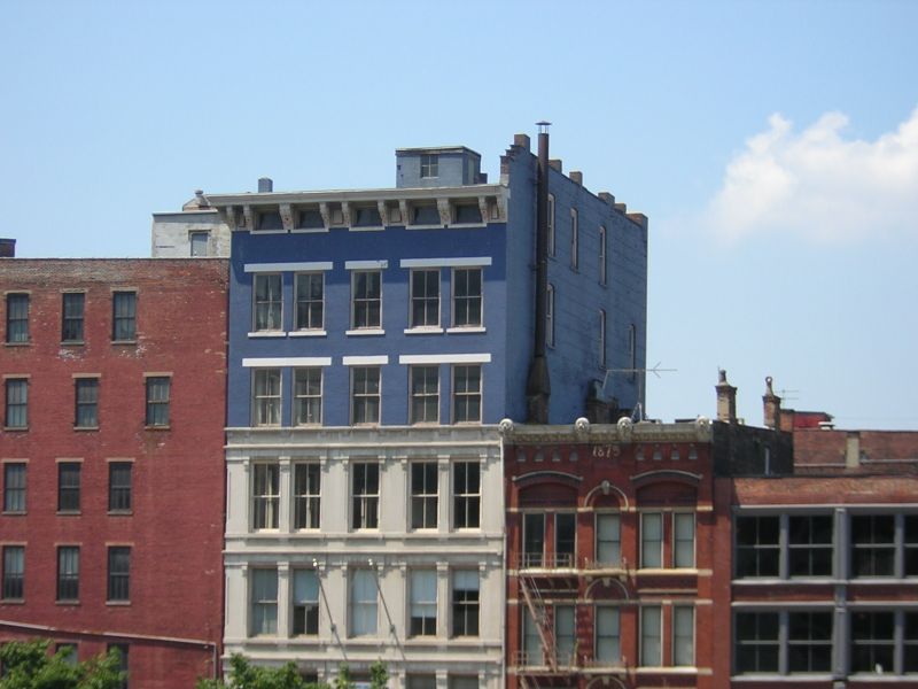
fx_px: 2864
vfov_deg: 13.7
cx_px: 459
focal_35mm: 108
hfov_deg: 18.2
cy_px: 344
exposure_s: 1/290
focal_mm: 14.1
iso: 100
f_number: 4.7
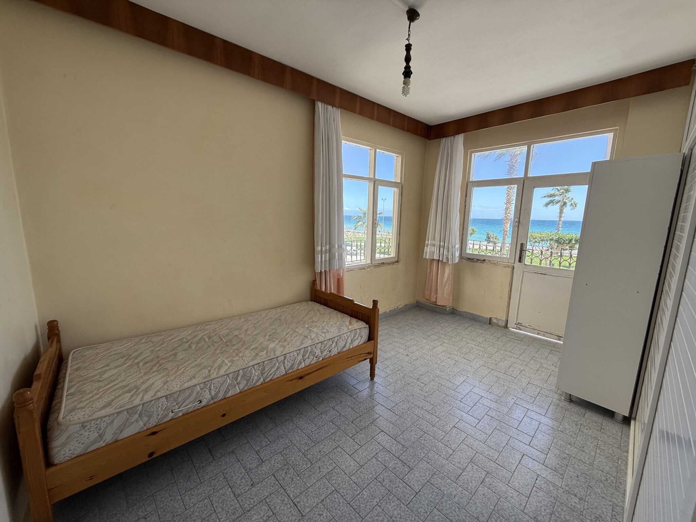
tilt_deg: -9.0
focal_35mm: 14
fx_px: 281
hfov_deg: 102.1
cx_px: 348
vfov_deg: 85.7
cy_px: 261
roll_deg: -1.4
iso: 64
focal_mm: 2.22
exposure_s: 1/328
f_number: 2.2
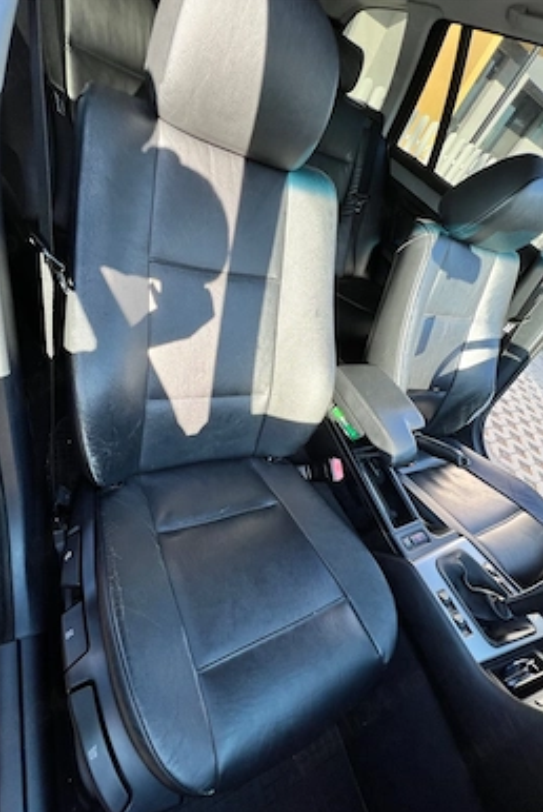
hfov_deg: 80.9
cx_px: 238
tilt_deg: -45.1
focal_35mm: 14
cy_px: 417
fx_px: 316
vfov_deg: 104.2
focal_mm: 1.57
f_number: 1.8
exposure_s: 1/99
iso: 32
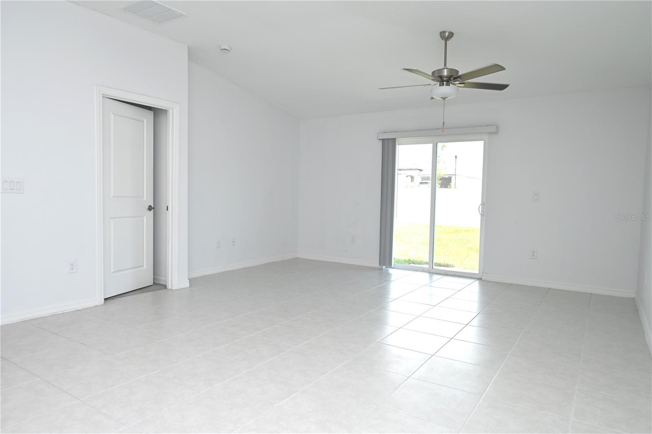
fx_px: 435
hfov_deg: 73.8
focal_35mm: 24
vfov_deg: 53.1
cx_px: 326
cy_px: 217
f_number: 5.6
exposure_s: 1/125
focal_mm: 24
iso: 160
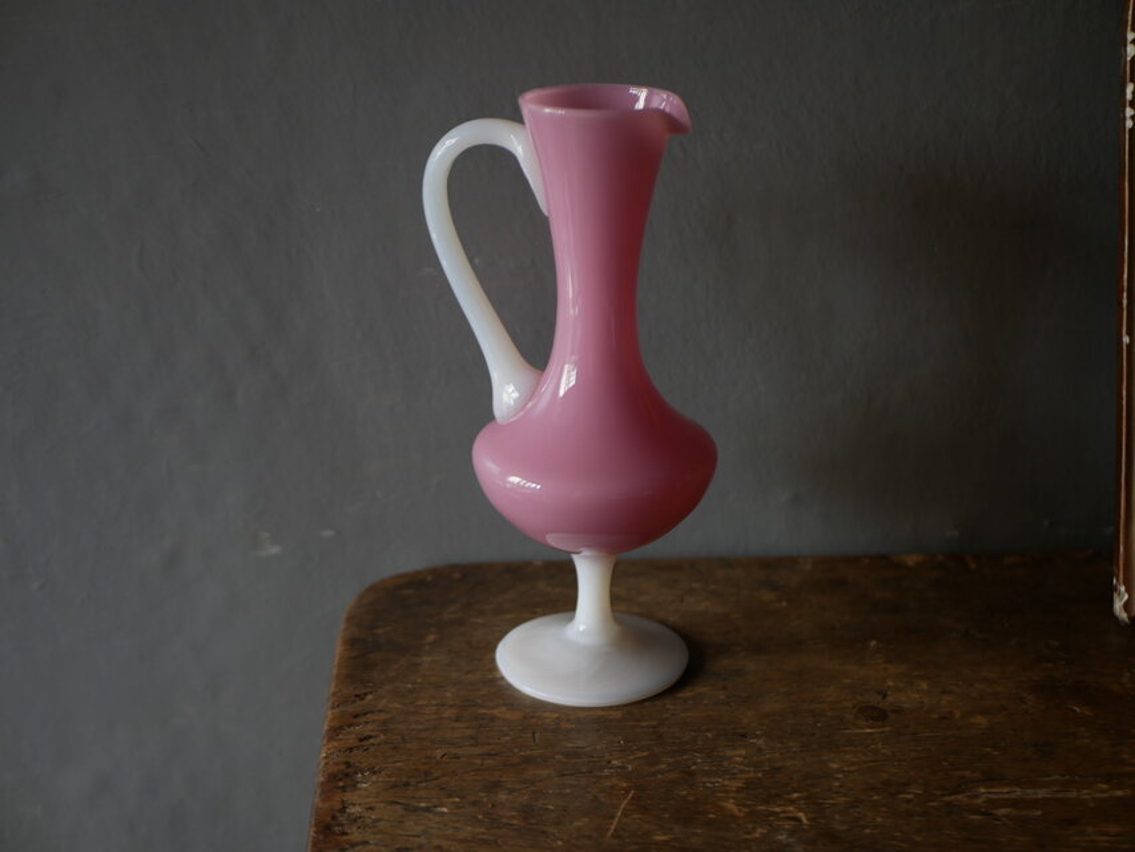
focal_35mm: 50
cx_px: 568
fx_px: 1640
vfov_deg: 29.1
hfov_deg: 38.2
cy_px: 426
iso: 200
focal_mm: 25
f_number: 2.2
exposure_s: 1/160
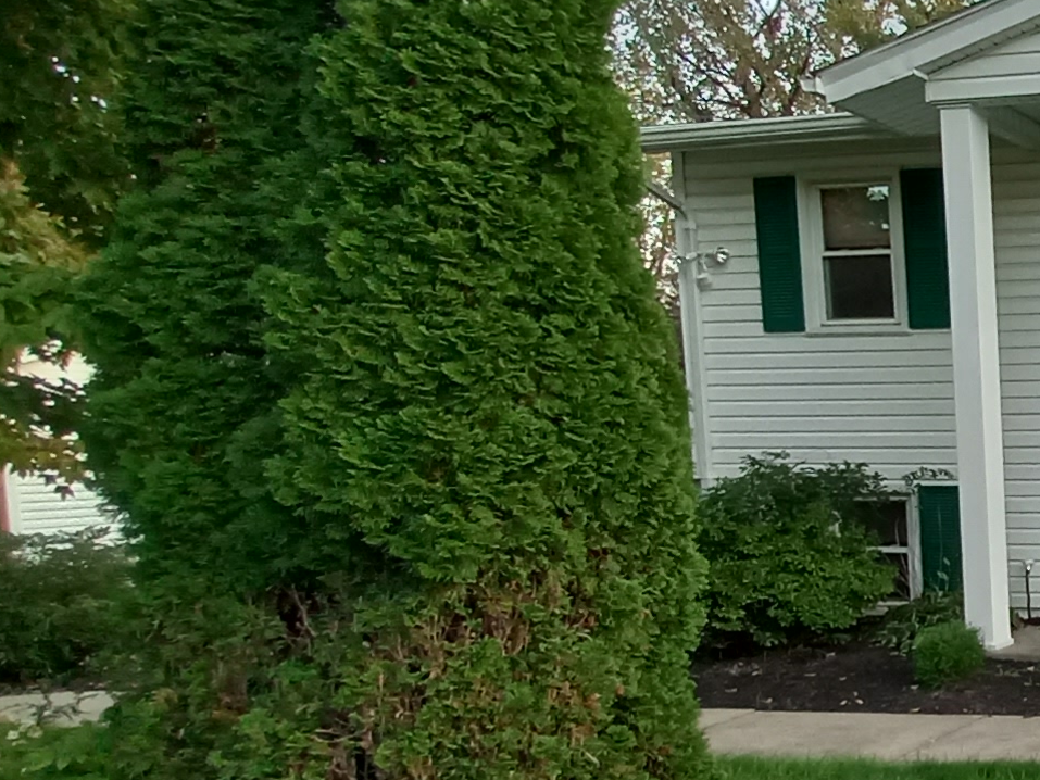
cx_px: 1386
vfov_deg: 40.2
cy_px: 525
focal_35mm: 35
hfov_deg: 34.6
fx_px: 1052
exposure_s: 1/120
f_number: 2.2
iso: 80
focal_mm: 1.13
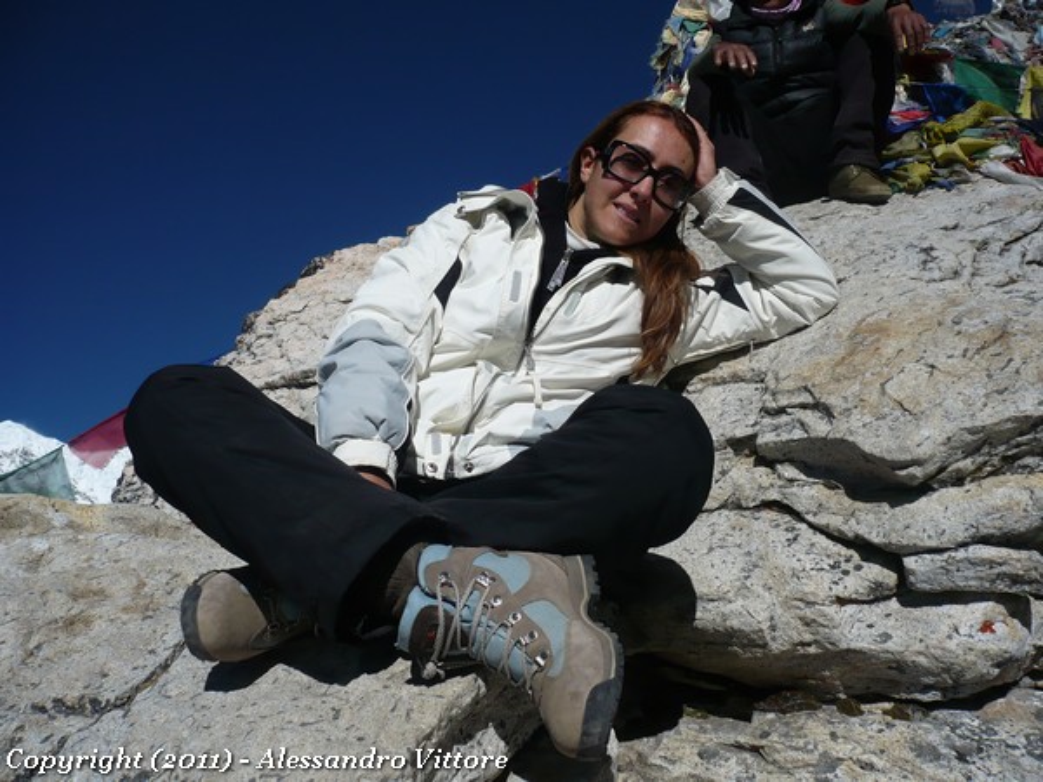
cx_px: 522
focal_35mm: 35
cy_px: 391
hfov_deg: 52.6
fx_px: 1055
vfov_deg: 40.7
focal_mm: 5.8
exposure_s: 1/800
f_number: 8
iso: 100
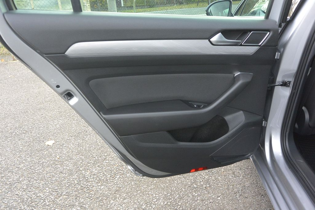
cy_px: 105
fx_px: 236
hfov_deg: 67.4
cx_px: 158
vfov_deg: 47.9
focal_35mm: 27
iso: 320
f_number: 3.5
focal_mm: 10
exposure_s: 1/125
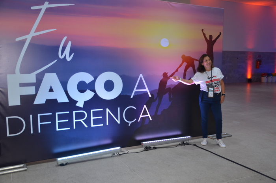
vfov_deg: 38.2
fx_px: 264
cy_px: 92
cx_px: 138
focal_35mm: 34
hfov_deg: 55.2
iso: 400
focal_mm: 23
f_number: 3.8
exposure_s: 1/60
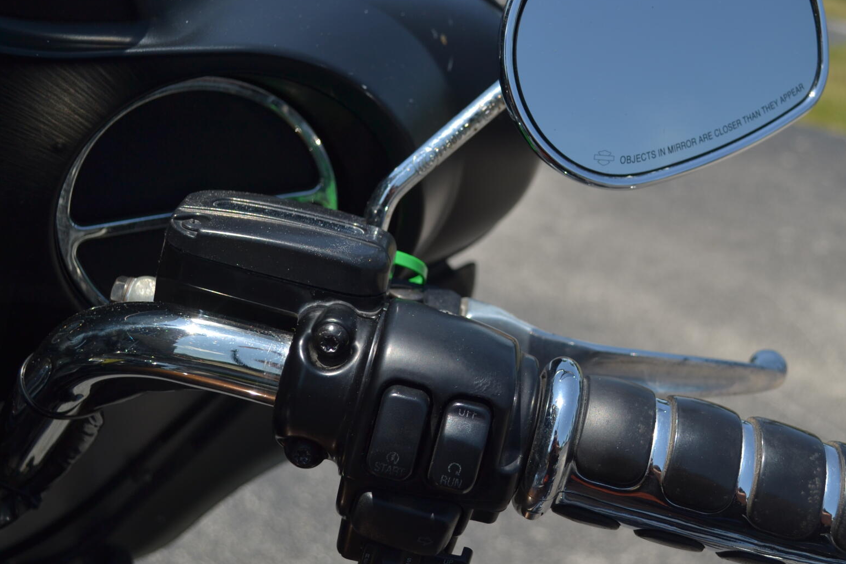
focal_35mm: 57
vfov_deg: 23.9
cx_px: 540
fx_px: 1331
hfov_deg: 35.0
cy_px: 271
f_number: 4.5
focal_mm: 29
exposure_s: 1/800
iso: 100
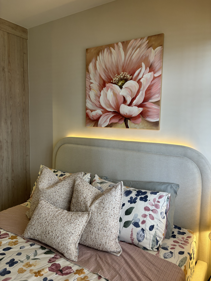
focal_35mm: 26
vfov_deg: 67.3
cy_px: 140
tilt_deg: -6.0
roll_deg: -1.1
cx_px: 106
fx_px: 211
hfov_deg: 53.1
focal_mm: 5.96
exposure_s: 1/76
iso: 125
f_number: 1.6
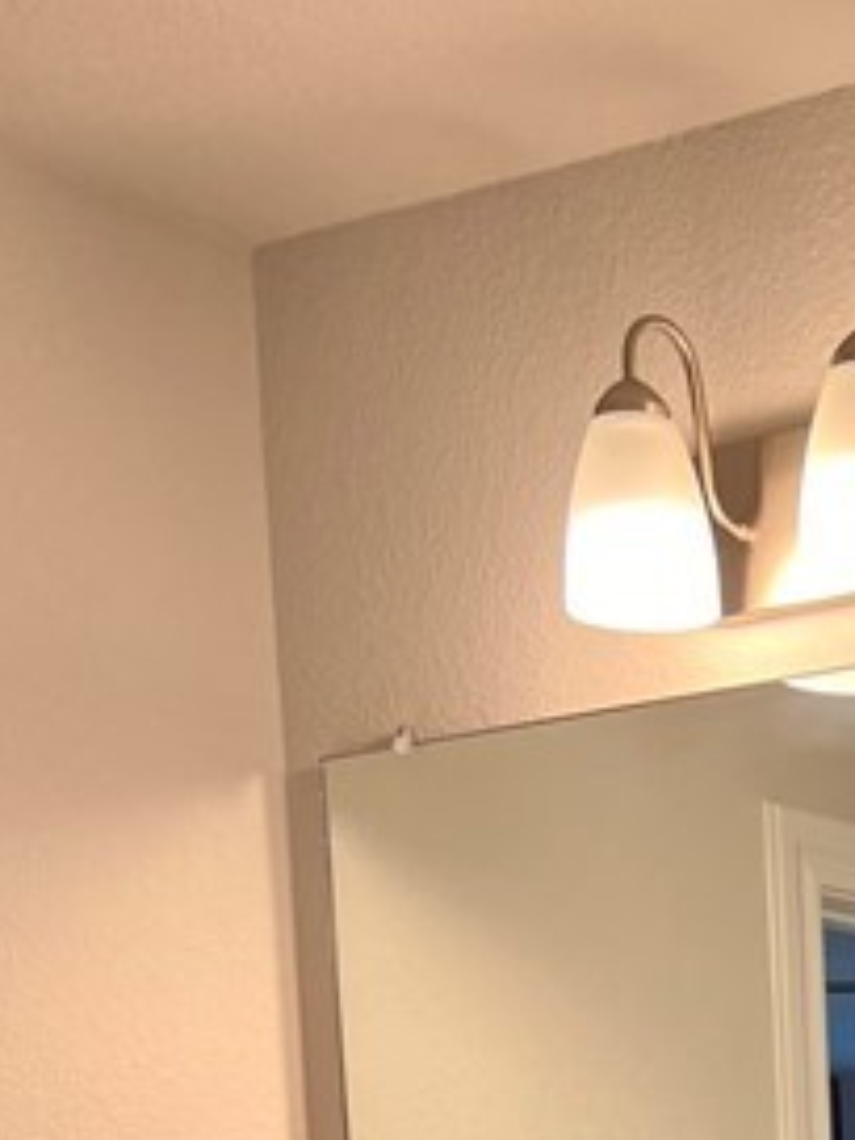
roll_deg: +0.9
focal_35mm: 98
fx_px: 3227
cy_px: 2033
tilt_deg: -9.9
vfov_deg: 16.7
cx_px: 1257
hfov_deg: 14.2
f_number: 1.5
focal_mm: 5.7
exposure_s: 1/120
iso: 80
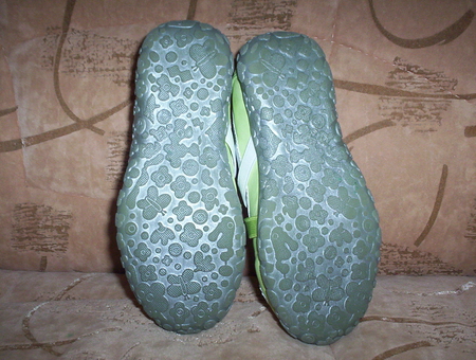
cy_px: 180
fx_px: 524
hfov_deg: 48.9
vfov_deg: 37.9
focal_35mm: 38
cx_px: 238
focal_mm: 4.99
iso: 140
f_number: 4.5
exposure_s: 1/60
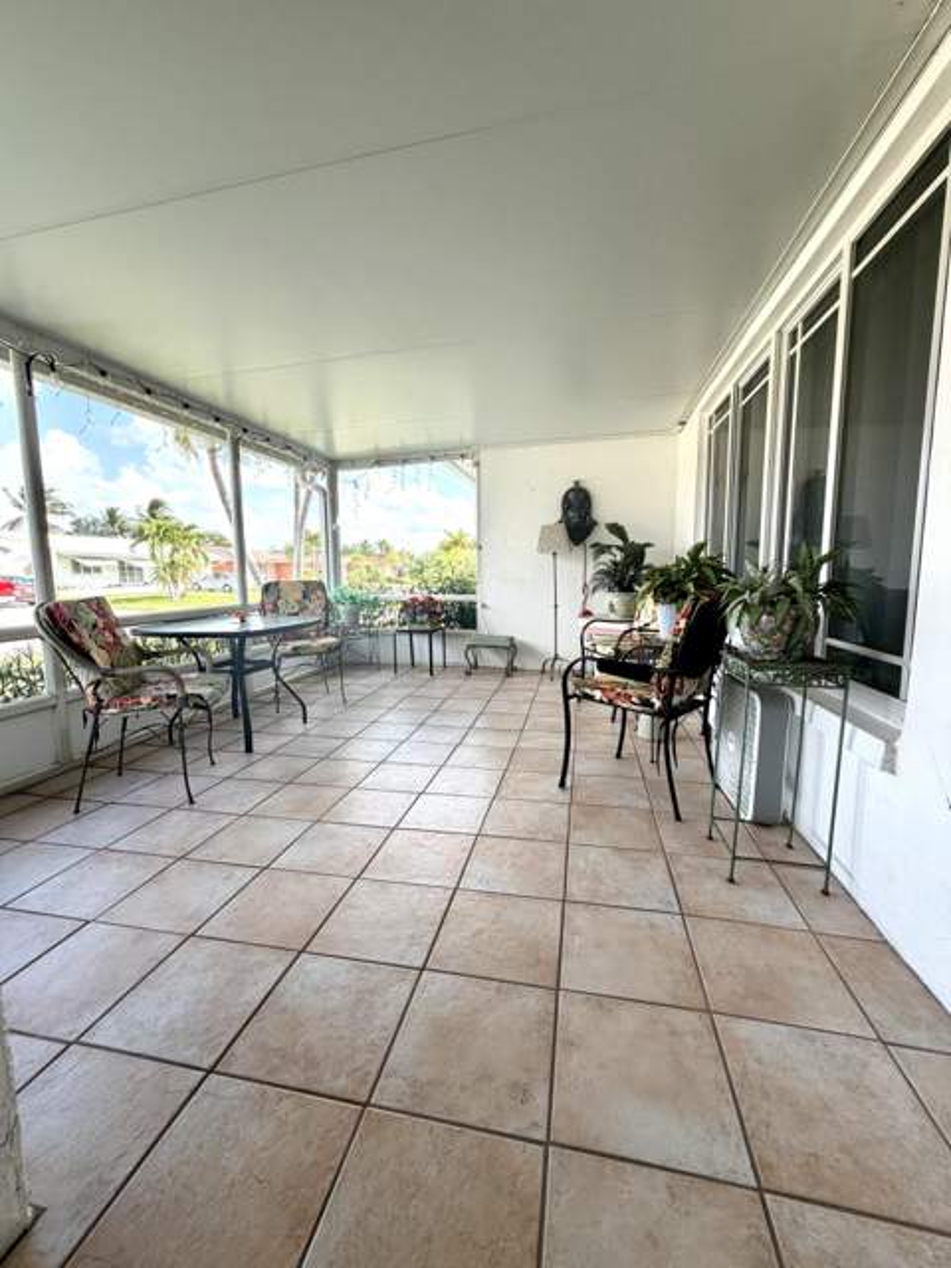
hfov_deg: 85.7
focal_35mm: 14
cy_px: 634
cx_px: 476
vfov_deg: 102.1
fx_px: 513
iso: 64
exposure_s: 1/158
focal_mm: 2.22
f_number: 2.2
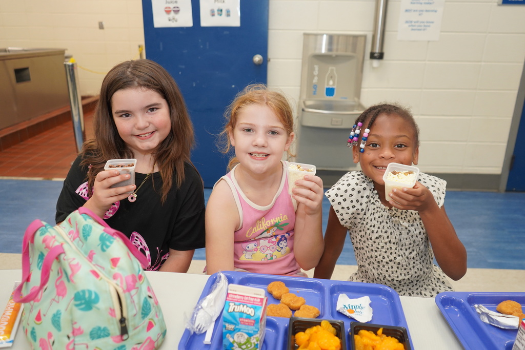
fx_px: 408
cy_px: 175
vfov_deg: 46.4
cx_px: 262
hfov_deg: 65.5
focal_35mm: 28
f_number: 4
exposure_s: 1/160
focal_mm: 28
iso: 1000
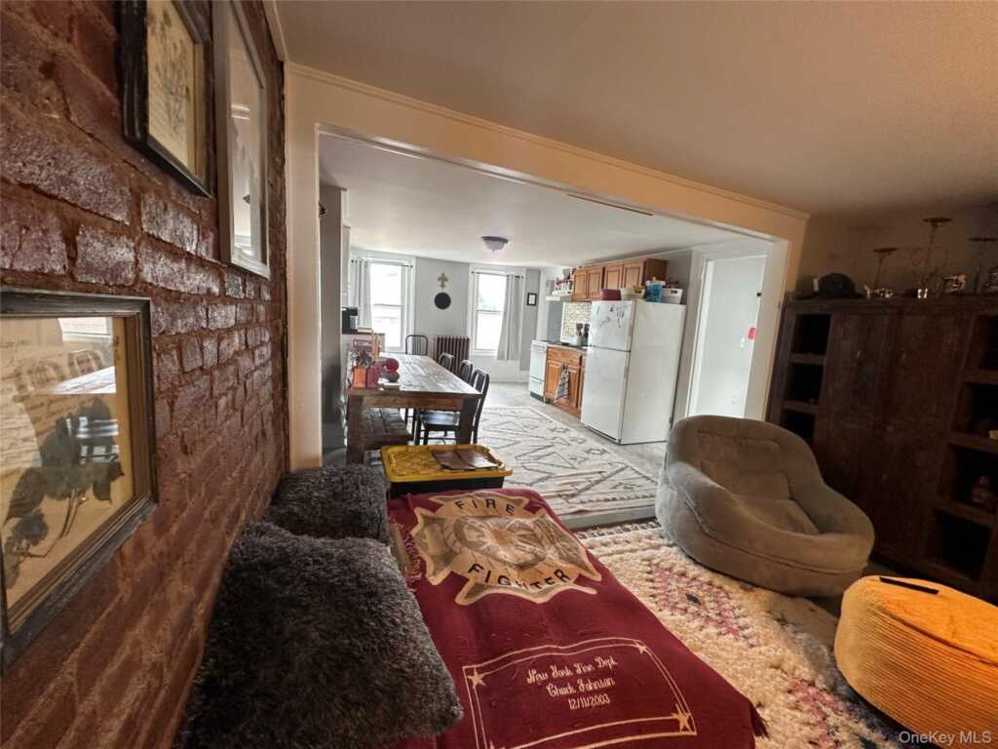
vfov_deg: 85.7
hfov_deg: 102.1
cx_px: 499
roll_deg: -5.1
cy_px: 374
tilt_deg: -8.0
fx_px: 404
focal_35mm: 14
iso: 200
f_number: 2.2
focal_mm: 2.22
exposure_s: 1/60
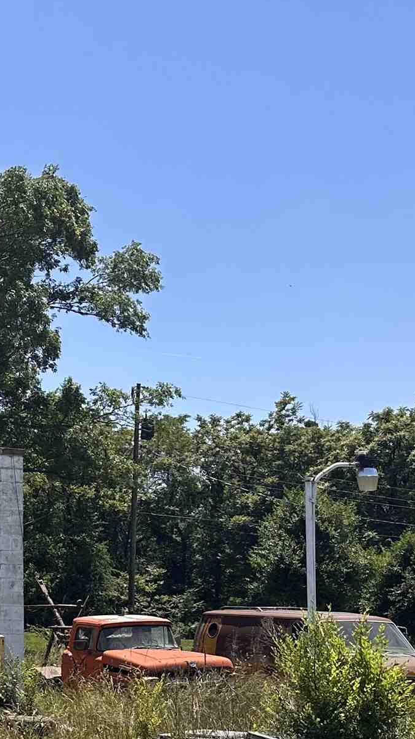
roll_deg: +1.0
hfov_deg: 16.1
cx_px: -252
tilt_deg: +6.1
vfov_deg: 31.3
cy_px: 446
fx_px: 1311
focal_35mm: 67
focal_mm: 6.86
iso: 80
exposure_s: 1/3472
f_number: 1.78
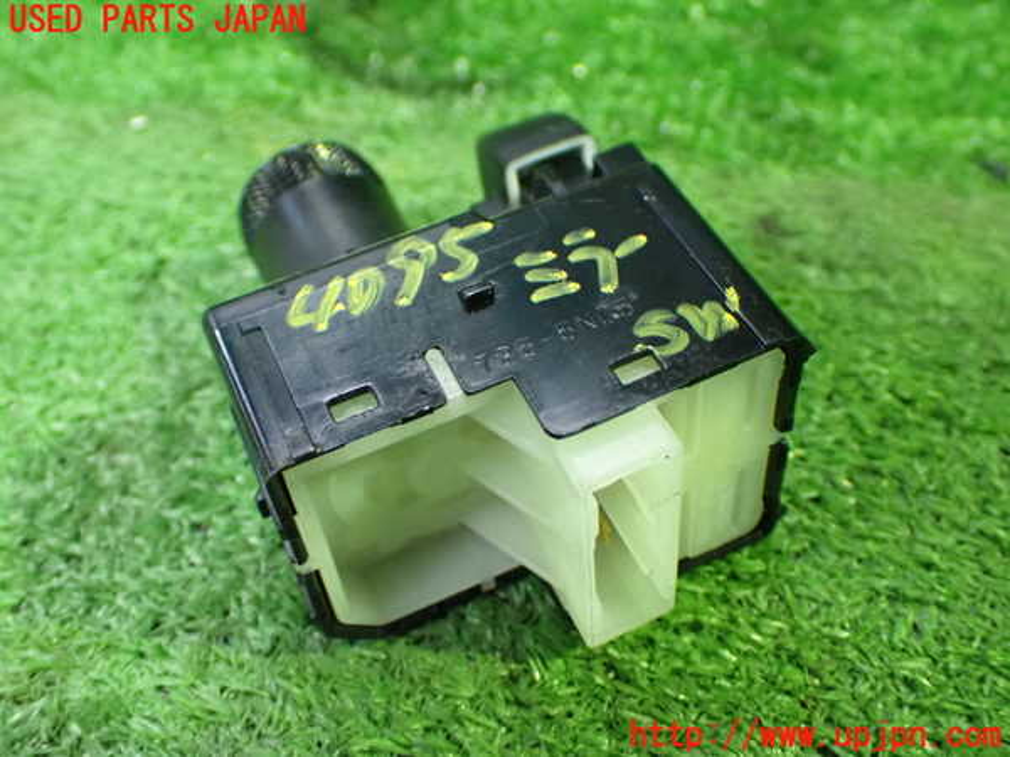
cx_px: 505
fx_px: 1196
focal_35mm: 41
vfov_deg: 35.1
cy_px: 378
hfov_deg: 45.8
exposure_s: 1/40
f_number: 2.8
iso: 1250
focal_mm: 7.31
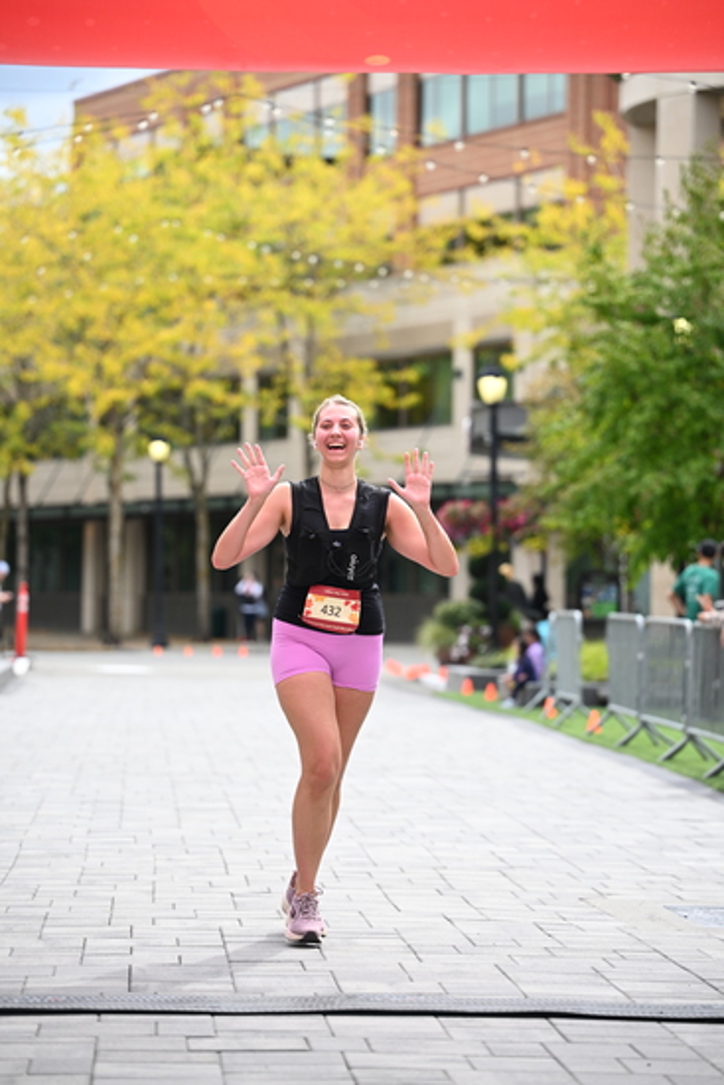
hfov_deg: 11.9
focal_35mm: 115
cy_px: 542
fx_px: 3467
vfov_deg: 17.8
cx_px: 362
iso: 640
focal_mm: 115
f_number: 2.8
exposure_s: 1/2500
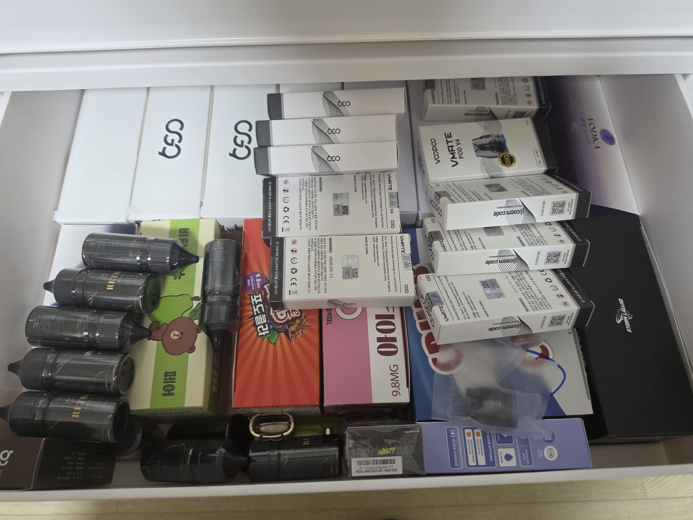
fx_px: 460
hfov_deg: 73.9
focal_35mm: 23
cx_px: 346
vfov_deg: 58.9
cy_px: 260
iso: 400
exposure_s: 1/120
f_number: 1.4
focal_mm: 6.5
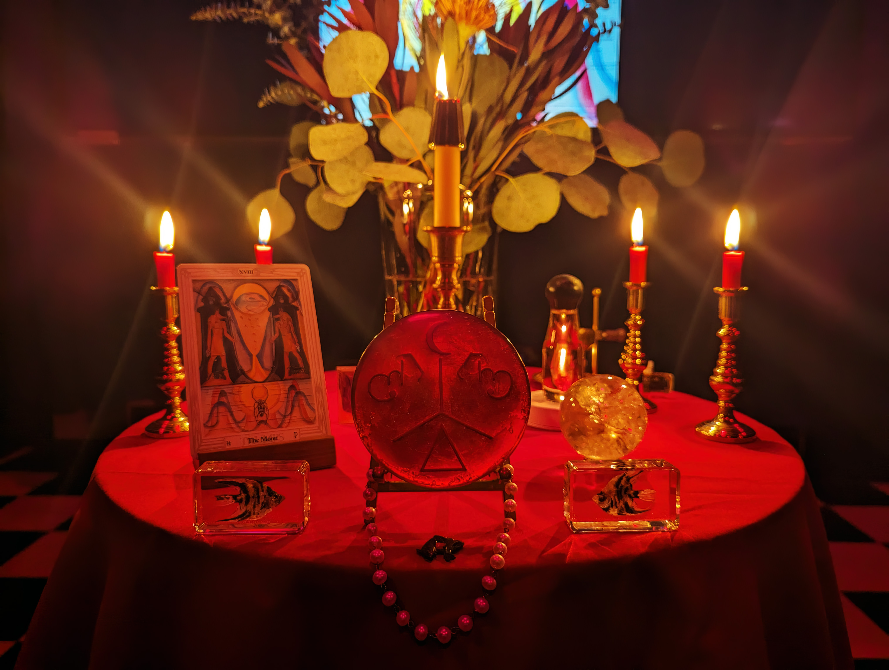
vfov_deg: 56.9
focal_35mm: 24
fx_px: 617
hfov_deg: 71.5
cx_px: 444
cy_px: 335
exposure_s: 1/40
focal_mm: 6.81
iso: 328
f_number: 1.85
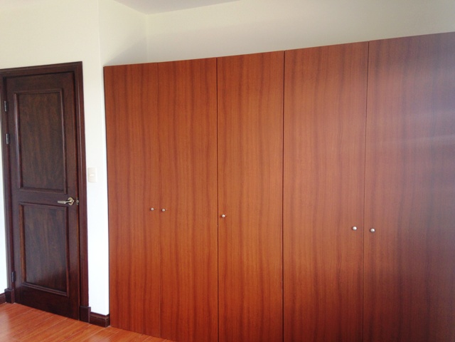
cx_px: 228
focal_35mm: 33
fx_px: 434
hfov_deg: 55.4
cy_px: 171
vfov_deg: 42.9
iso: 50
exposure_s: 1/40
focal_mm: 4.12
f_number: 2.4
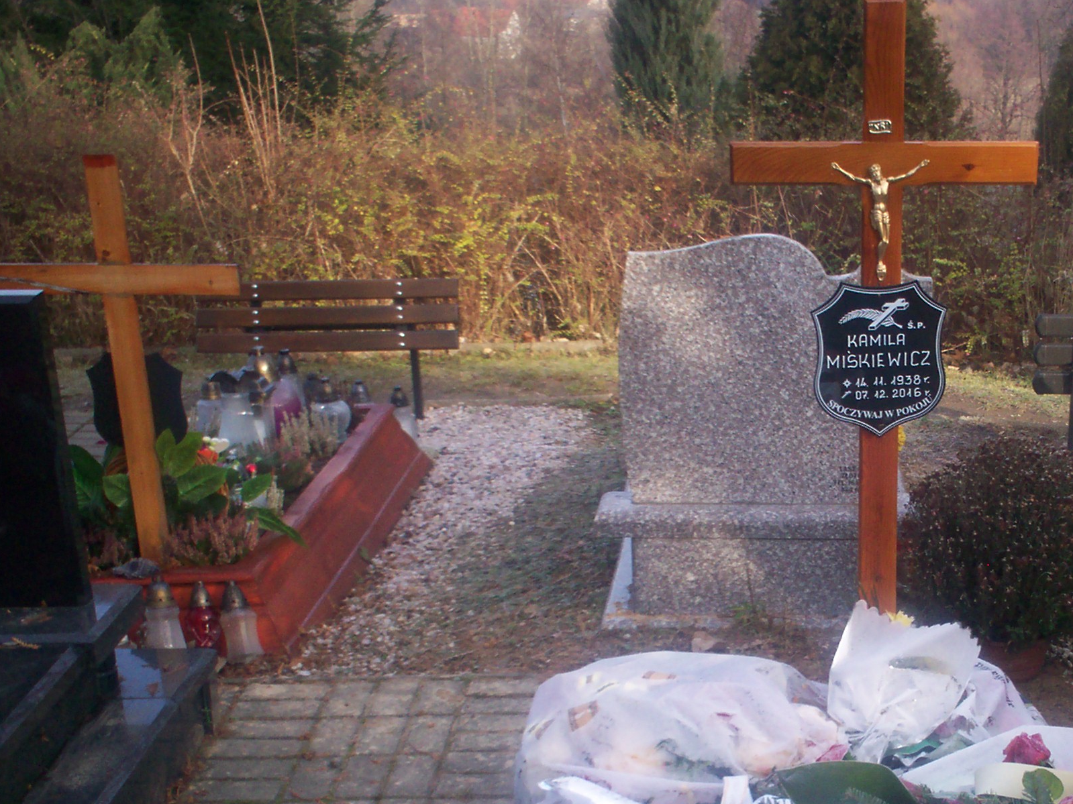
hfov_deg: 32.4
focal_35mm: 58
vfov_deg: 24.9
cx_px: 839
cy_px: 614
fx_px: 1798
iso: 100
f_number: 4.5
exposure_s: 1/127
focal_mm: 6
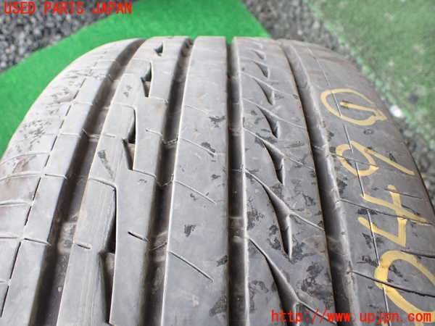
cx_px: 218
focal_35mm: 30
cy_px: 163
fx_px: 377
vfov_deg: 46.8
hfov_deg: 60.0
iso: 320
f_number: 2.3
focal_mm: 5.4
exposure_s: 1/125
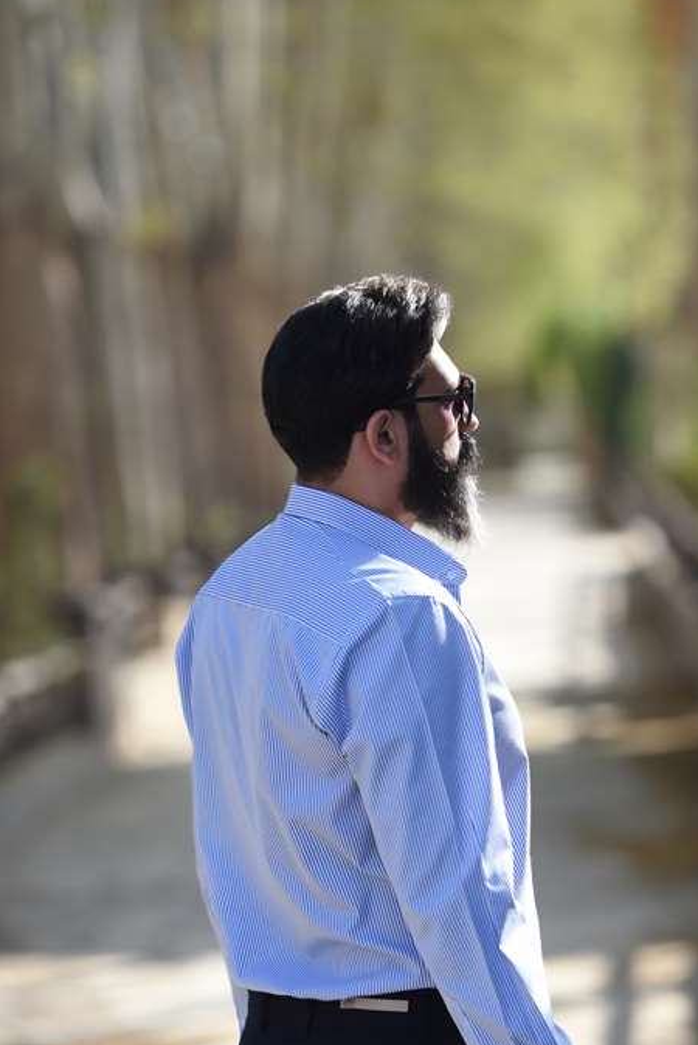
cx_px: 437
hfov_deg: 6.9
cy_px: 582
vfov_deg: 10.3
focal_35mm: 200
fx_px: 5810
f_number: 2.8
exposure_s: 1/800
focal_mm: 150
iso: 200
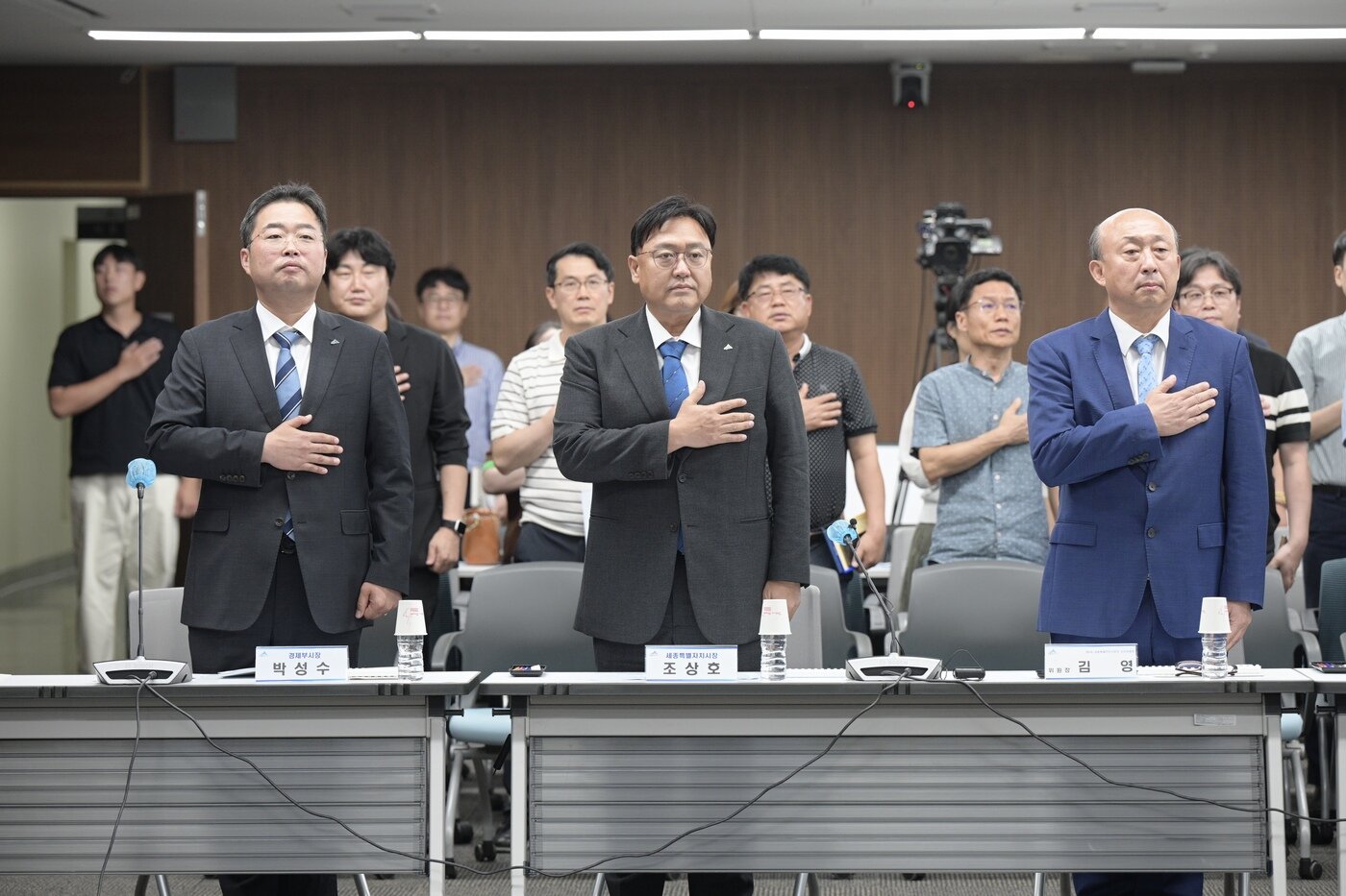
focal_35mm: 125
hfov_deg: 16.4
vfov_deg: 11.0
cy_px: 448
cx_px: 673
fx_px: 4673
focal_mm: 125
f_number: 4
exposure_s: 1/200
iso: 1250
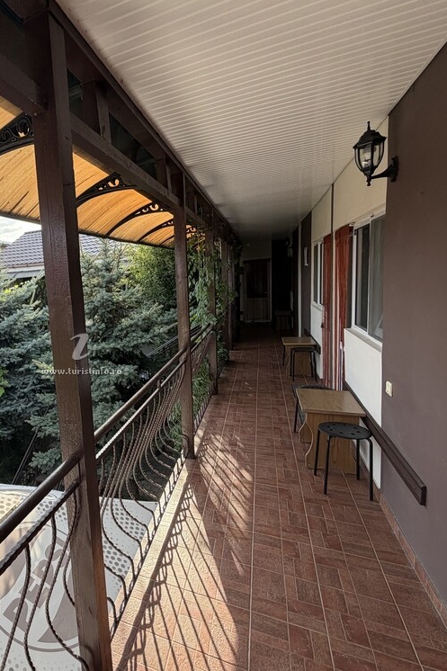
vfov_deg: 84.0
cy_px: 335
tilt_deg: -8.5
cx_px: 70
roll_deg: +6.0
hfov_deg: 56.0
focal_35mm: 20
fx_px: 373
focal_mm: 2.22
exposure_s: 1/344
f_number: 2.2
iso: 50
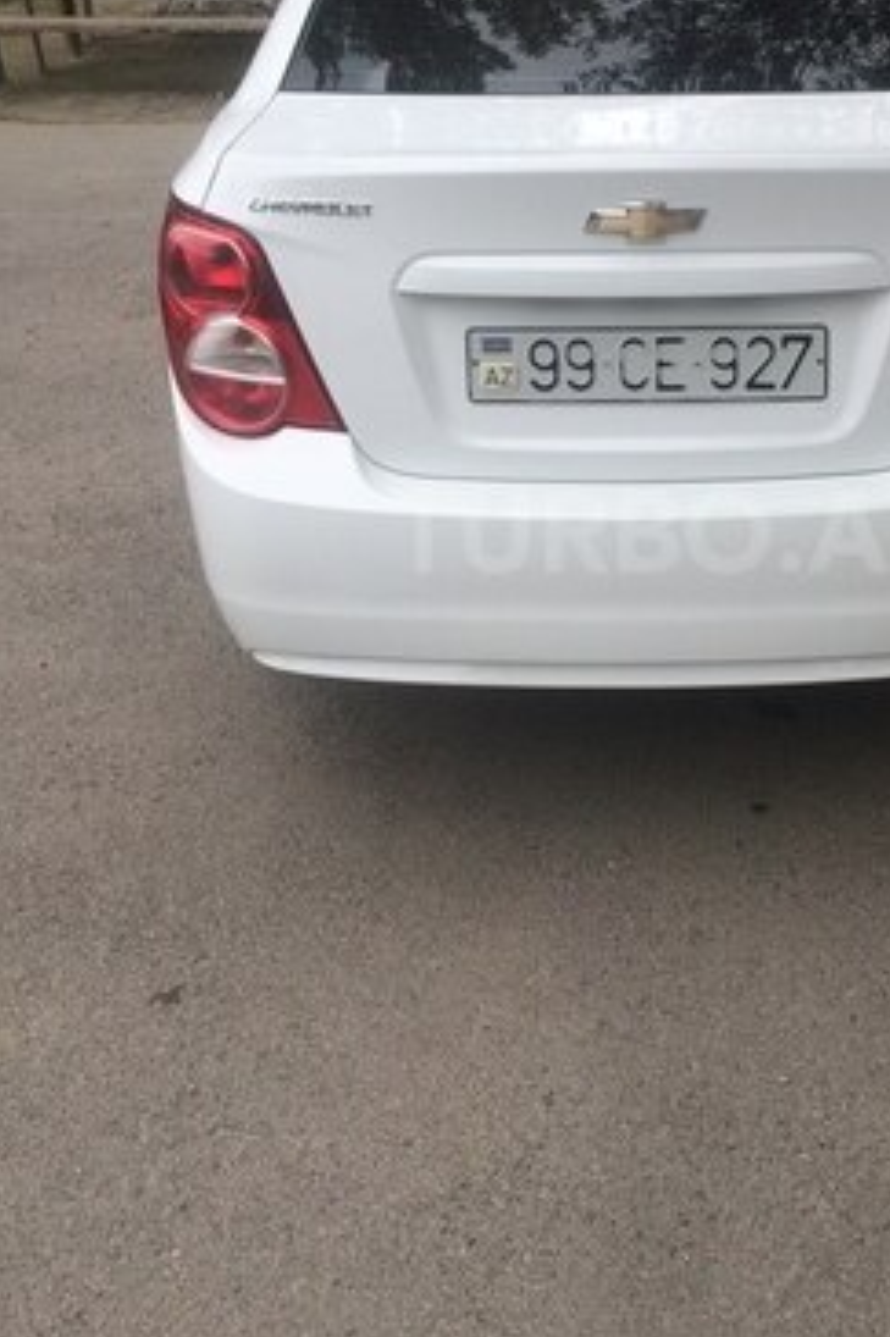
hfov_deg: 32.0
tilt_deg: -26.0
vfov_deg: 47.1
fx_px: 1522
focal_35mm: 41
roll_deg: +2.6
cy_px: 531
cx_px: 674
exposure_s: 1/733
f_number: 2.2
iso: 32
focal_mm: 4.15
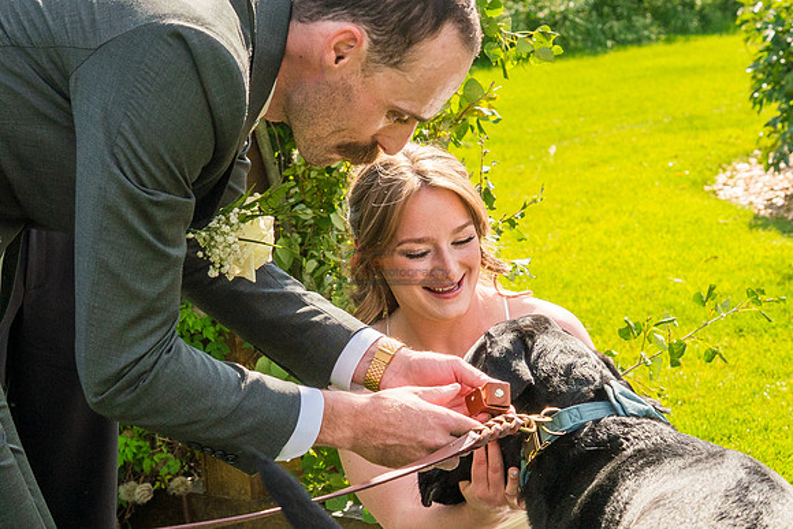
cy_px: 405
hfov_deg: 19.4
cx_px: 408
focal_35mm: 105
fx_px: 2324
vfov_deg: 12.9
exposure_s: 1/1250
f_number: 4.5
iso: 400
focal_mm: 35
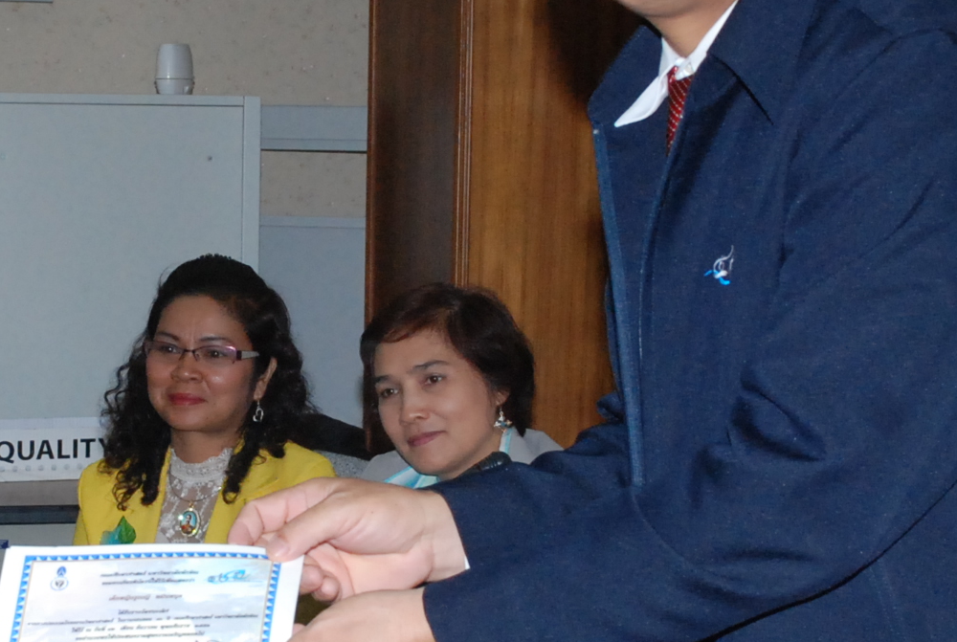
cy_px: 367
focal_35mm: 139
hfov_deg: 14.7
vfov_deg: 9.9
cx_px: 281
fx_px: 3702
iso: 1000
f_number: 8
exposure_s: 1/200
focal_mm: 32
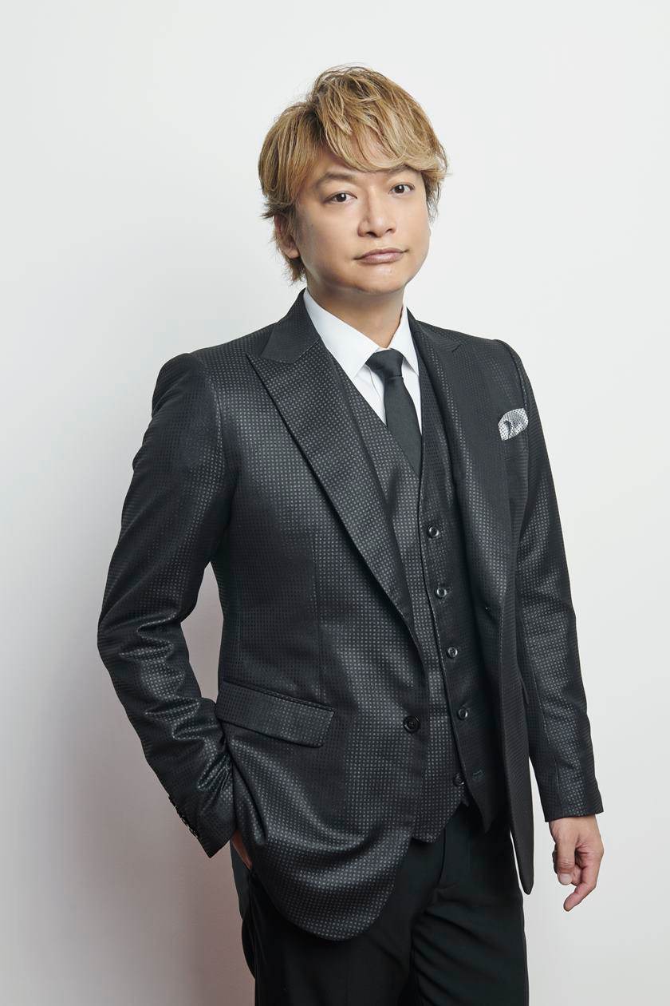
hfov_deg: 27.0
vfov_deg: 39.6
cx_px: 335
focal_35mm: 50
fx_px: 1396
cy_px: 503
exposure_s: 1/160
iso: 400
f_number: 9
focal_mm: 50
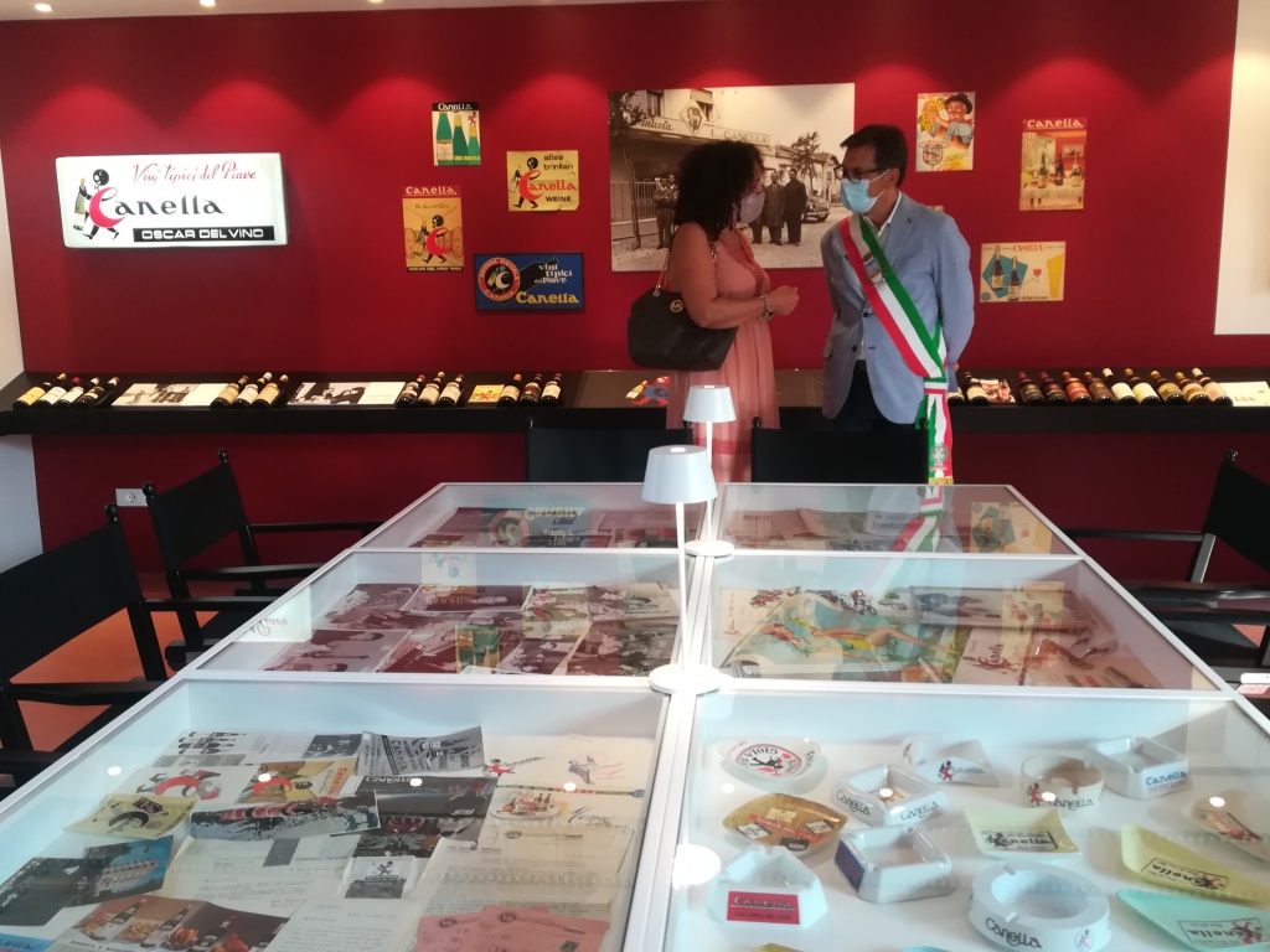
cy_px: 476
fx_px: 1137
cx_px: 635
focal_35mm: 31
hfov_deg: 58.4
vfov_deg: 45.4
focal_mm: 3.83
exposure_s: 1/33.3
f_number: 2.2
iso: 125
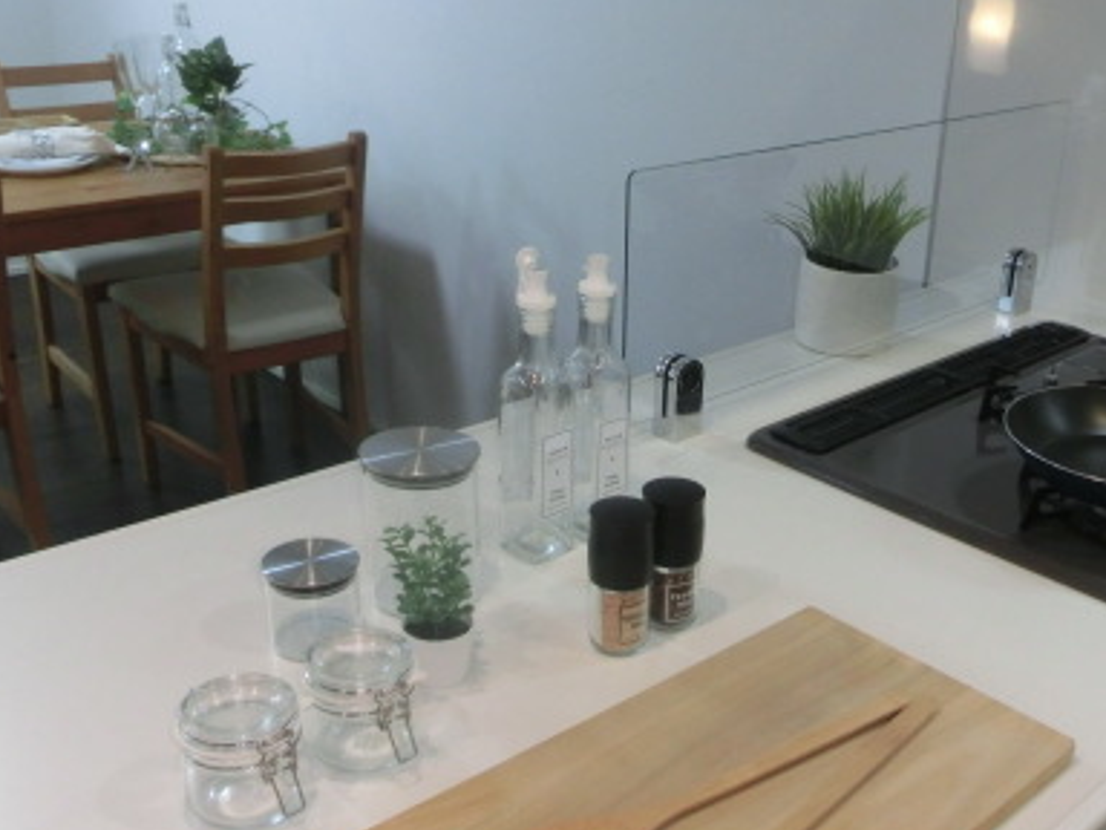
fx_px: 1278
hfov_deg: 45.9
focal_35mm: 40
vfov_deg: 35.6
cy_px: 550
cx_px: 760
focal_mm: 4.24
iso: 400
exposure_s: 1/125
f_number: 3
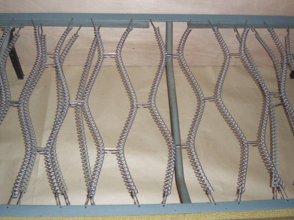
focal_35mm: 43
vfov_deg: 33.6
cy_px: 101
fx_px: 365
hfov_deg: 43.8
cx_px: 135
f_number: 2.8
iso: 200
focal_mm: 7.9
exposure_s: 1/60
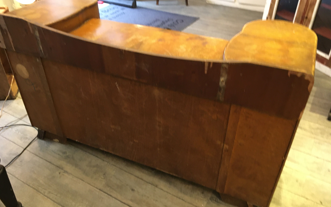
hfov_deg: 61.2
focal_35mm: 31
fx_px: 280
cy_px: 110
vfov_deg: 40.6
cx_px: 164
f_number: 2.2
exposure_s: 1/20
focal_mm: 4.15
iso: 200
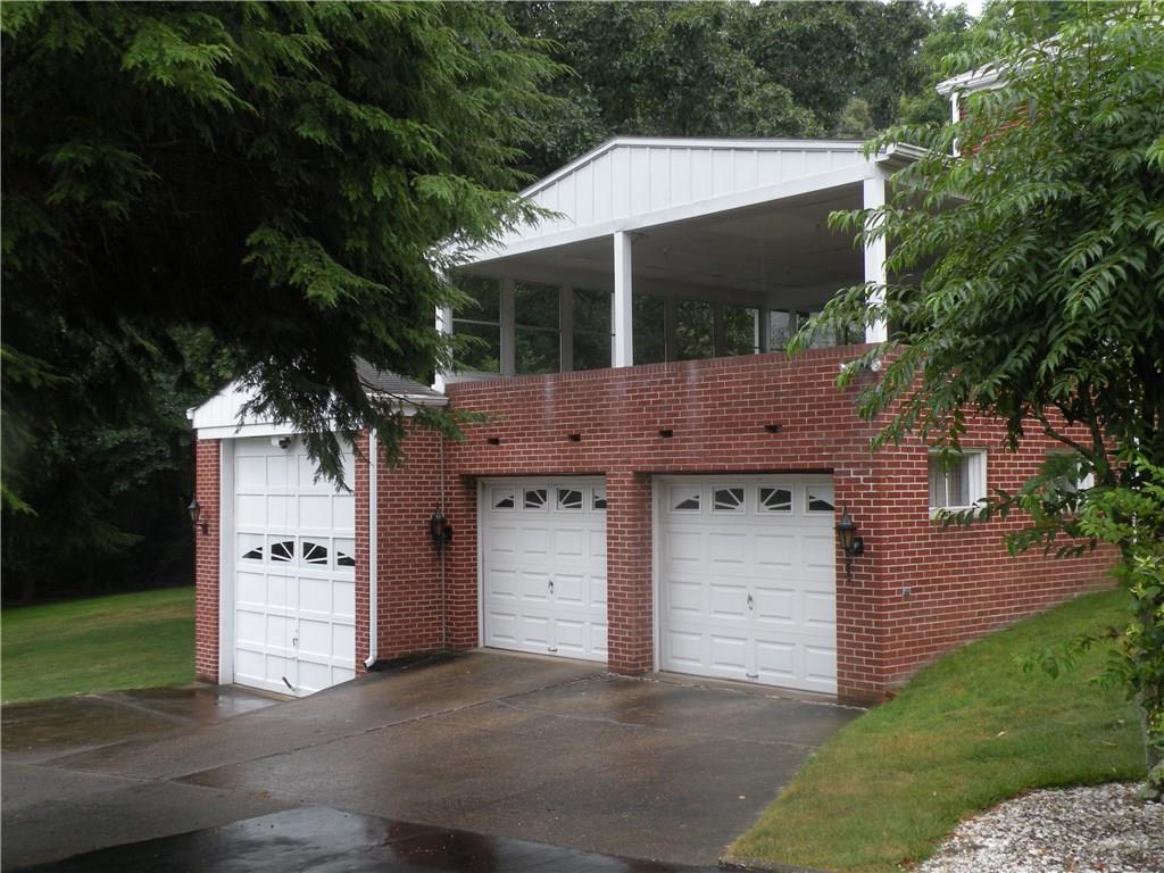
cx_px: 582
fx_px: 1412
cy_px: 436
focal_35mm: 42
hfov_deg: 44.8
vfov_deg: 34.3
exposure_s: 1/108
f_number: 4
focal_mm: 7.4
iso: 64
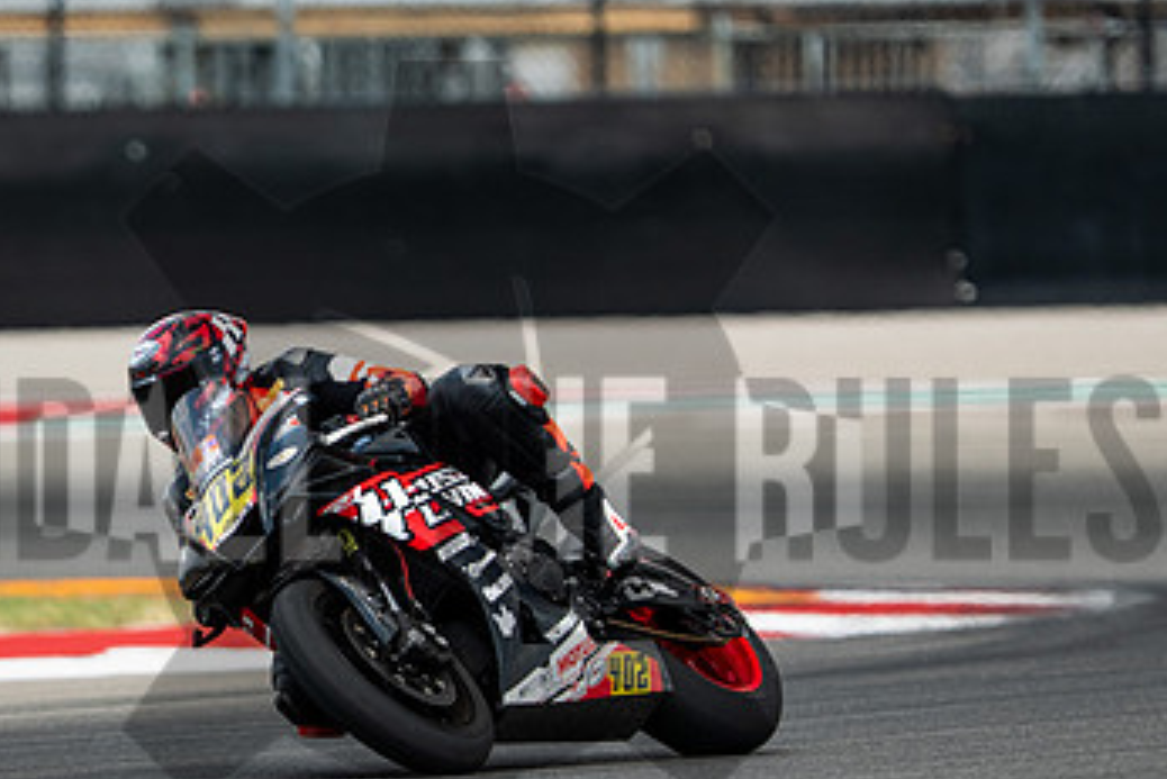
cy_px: 474
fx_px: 22862
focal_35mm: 705
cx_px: 449
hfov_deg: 2.9
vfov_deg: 2.0
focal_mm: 280
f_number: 2.8
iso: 320
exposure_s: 1/1600
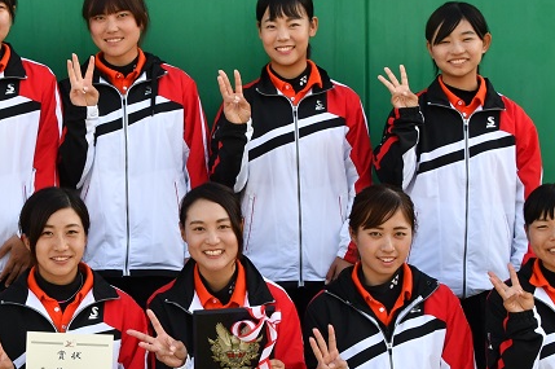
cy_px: 227
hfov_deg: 22.2
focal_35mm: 91
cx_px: 127
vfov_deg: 15.0
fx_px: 1401
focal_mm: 26
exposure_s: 1/400
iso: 1000
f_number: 10
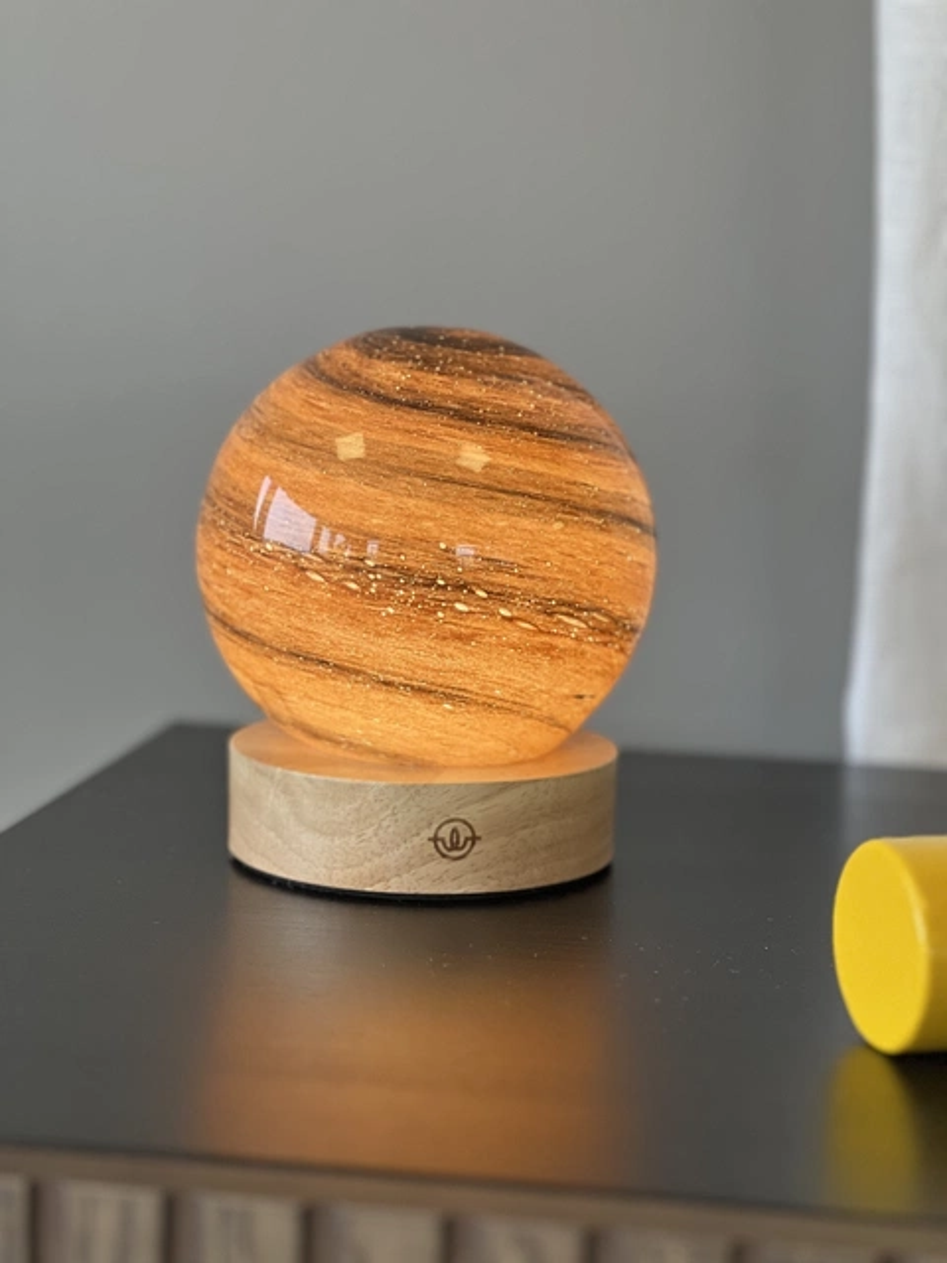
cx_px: 474
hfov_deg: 19.1
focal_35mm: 77
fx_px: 2809
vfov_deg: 25.3
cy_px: 632
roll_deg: -1.4
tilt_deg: -7.4
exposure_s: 1/118
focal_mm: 9
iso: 200
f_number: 2.8
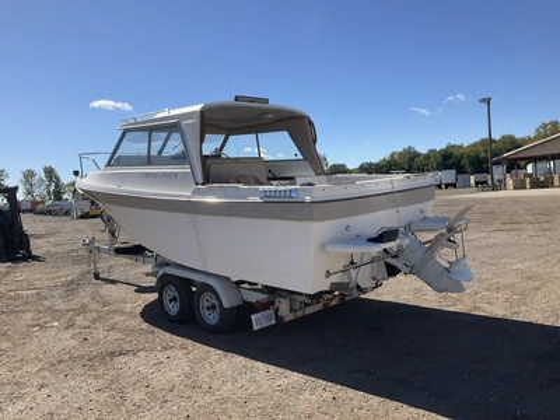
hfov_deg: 61.7
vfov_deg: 48.2
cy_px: 210
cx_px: 280
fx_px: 469
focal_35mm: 29
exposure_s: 1/2058
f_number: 1.8
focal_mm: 3
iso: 25
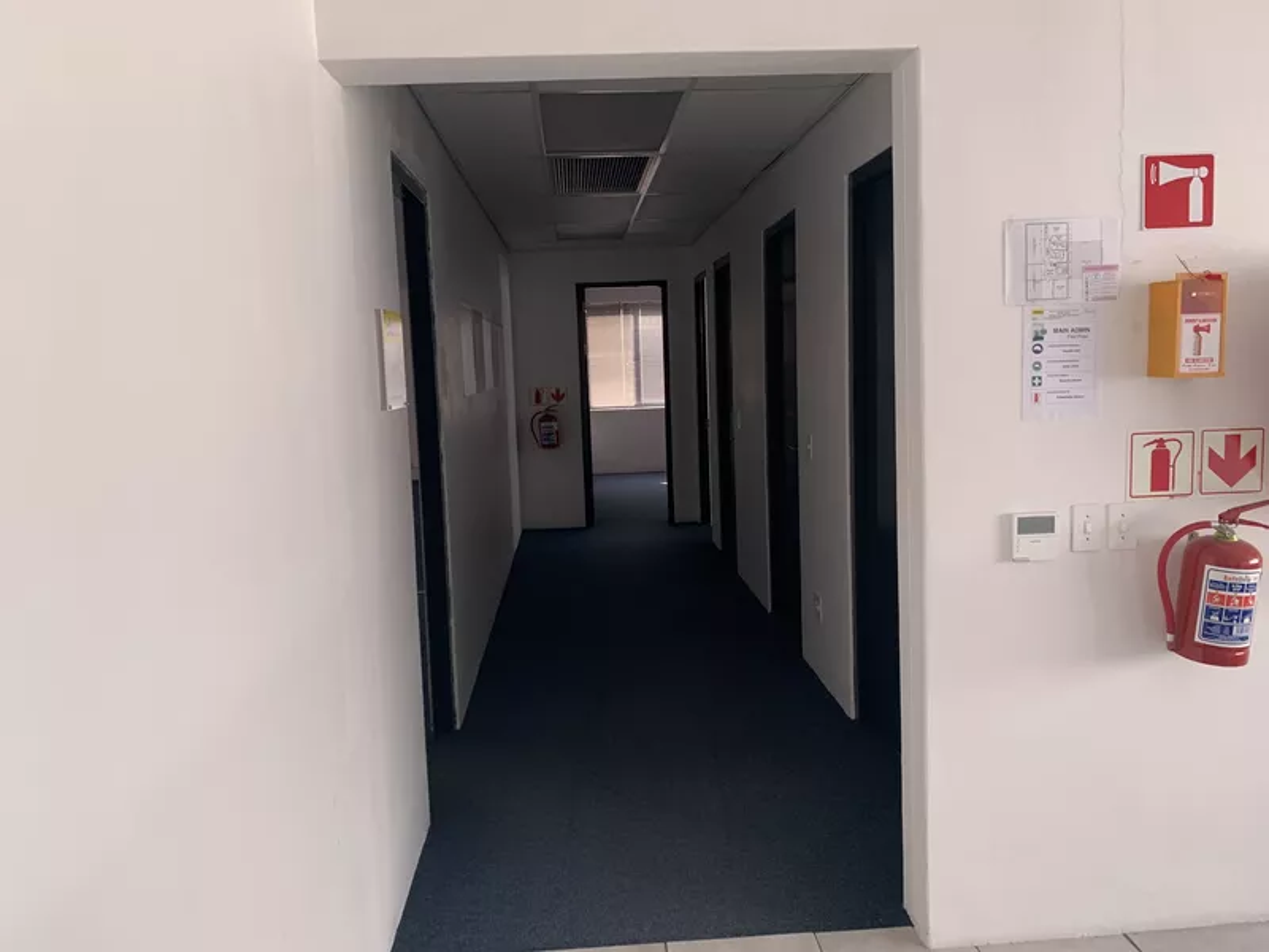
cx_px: 634
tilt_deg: -7.1
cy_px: 476
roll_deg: +2.9
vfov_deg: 53.1
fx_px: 953
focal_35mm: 26
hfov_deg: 67.3
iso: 80
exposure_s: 1/121
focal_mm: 4.25
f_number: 1.8
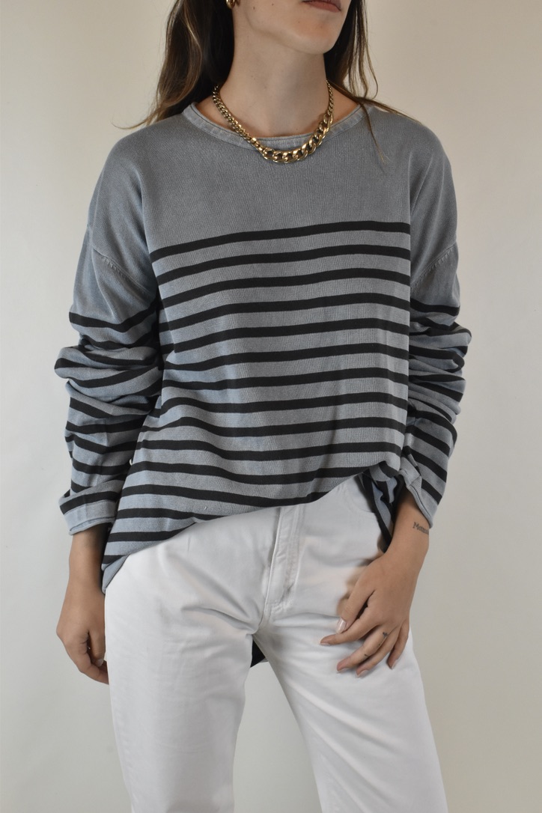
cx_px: 271
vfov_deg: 38.9
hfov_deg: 26.5
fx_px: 1152
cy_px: 406
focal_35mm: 51
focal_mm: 34
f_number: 16
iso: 1600
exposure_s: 1/50
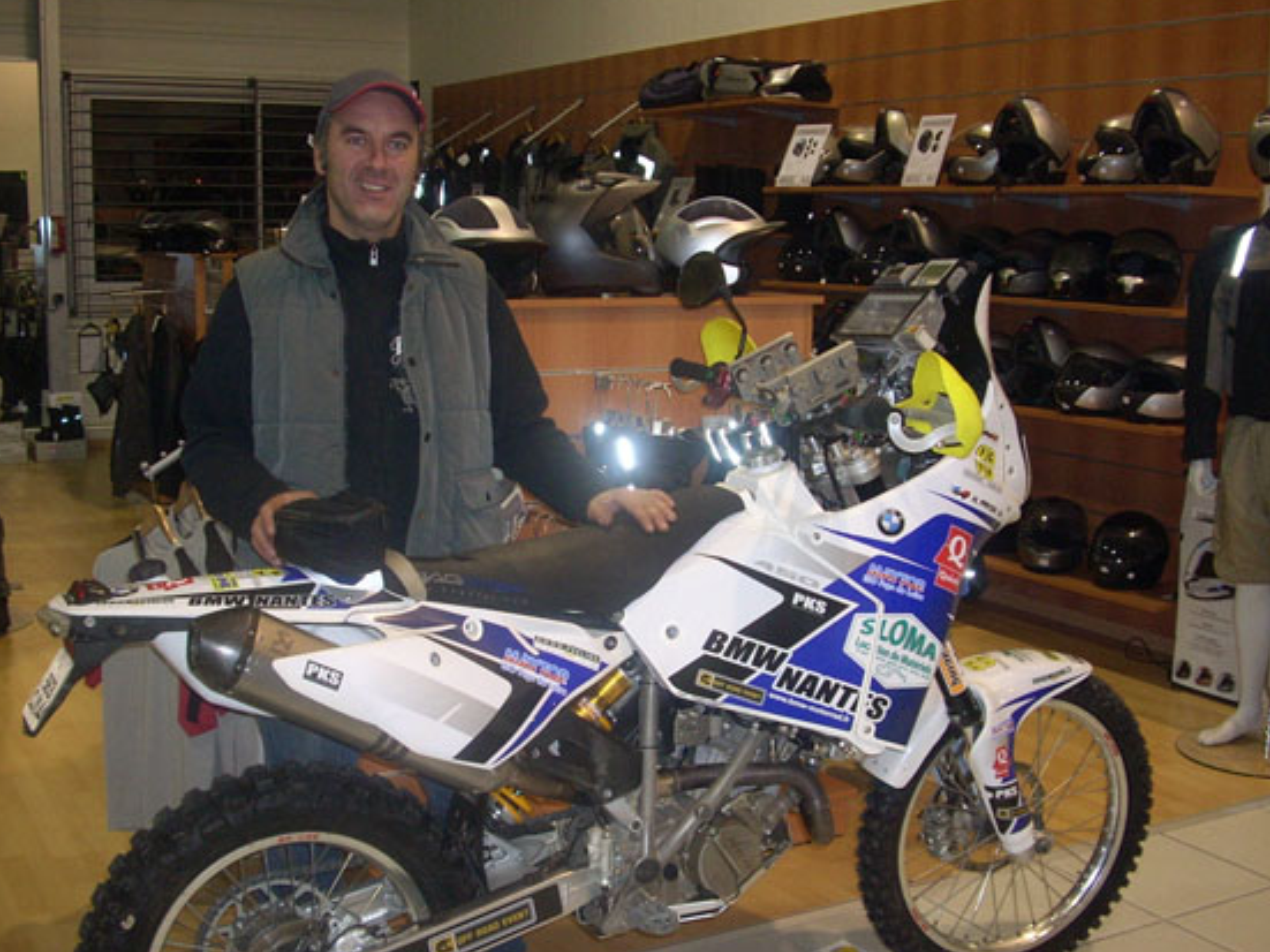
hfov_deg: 43.9
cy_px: 519
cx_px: 645
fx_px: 1577
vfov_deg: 33.6
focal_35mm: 43
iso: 200
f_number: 2.8
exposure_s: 1/60
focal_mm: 6.2
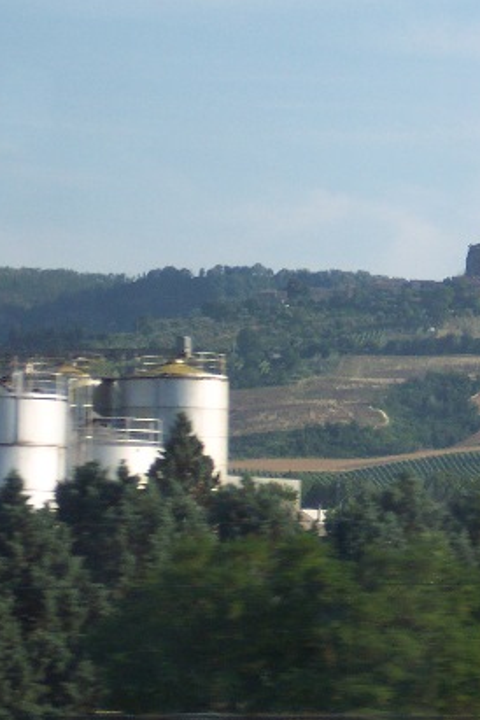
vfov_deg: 8.9
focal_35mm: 231
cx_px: 639
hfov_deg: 5.9
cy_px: 268
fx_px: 4620
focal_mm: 24
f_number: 4.8
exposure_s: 1/250
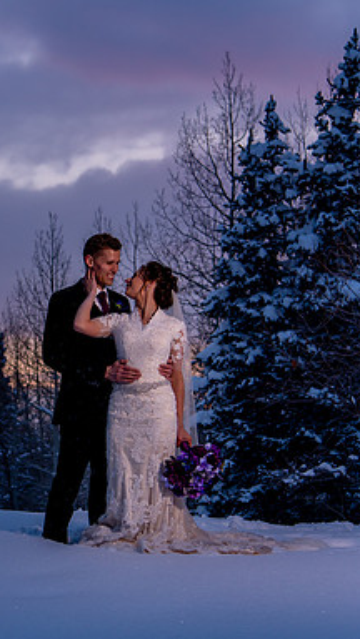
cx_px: -13
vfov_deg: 24.5
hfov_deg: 13.7
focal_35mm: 87
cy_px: 320
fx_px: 1476
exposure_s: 1/250
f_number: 4.5
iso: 400
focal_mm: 55
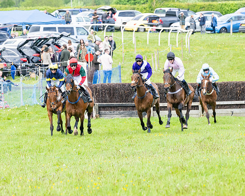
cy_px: 88
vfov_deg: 3.7
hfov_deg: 4.7
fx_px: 2997
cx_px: 65
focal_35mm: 413
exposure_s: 1/500
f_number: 6.3
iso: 400
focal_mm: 200
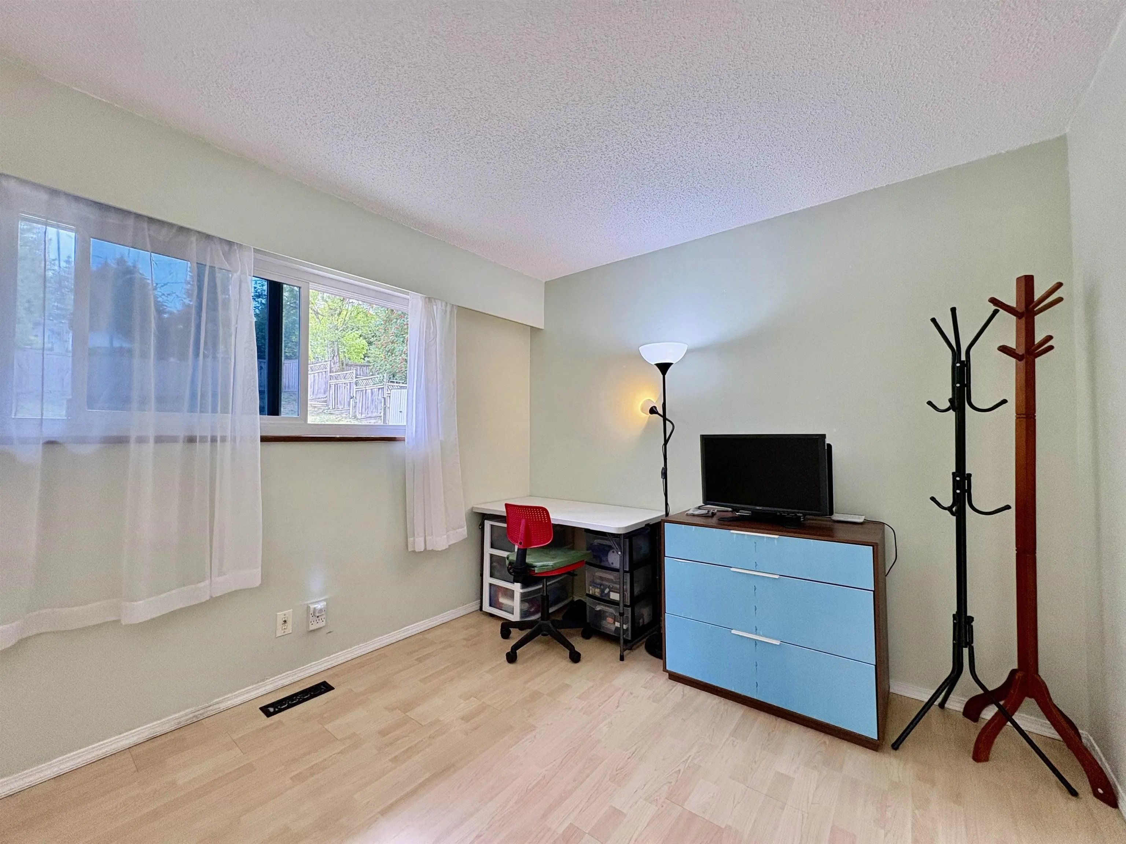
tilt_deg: +2.1
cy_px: 422
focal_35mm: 14
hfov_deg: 102.1
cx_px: 563
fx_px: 455
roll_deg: +0.5
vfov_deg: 85.7
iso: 250
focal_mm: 2.22
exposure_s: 1/60
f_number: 2.2
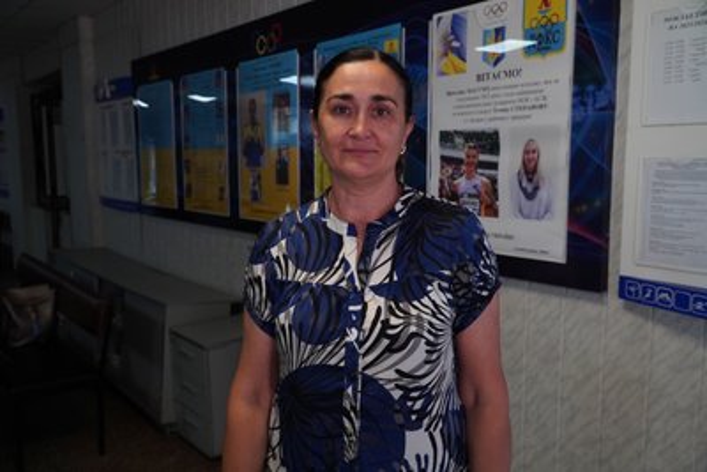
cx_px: 354
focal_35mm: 30
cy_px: 236
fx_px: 589
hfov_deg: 61.9
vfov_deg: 43.6
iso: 640
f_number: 4.5
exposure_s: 1/80
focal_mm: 20
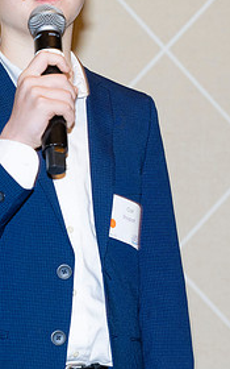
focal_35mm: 295
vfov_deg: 7.1
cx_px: 60
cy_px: 132
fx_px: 2959
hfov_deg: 4.5
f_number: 5.6
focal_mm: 120
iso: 1000
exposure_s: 1/100
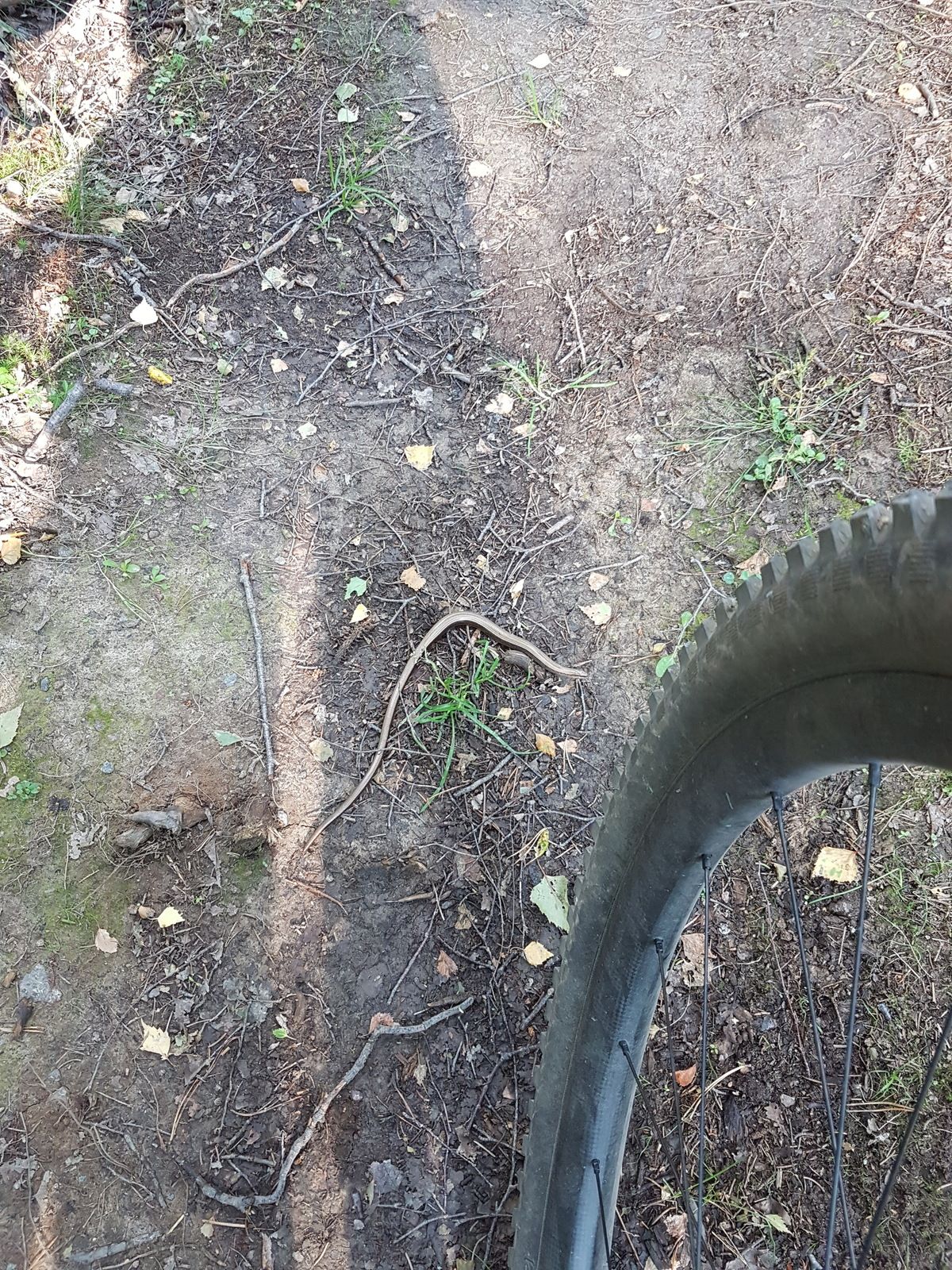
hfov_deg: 53.1
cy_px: 635
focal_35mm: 26
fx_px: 953
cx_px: 476
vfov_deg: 67.3
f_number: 1.7
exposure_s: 1/50
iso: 100
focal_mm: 4.2
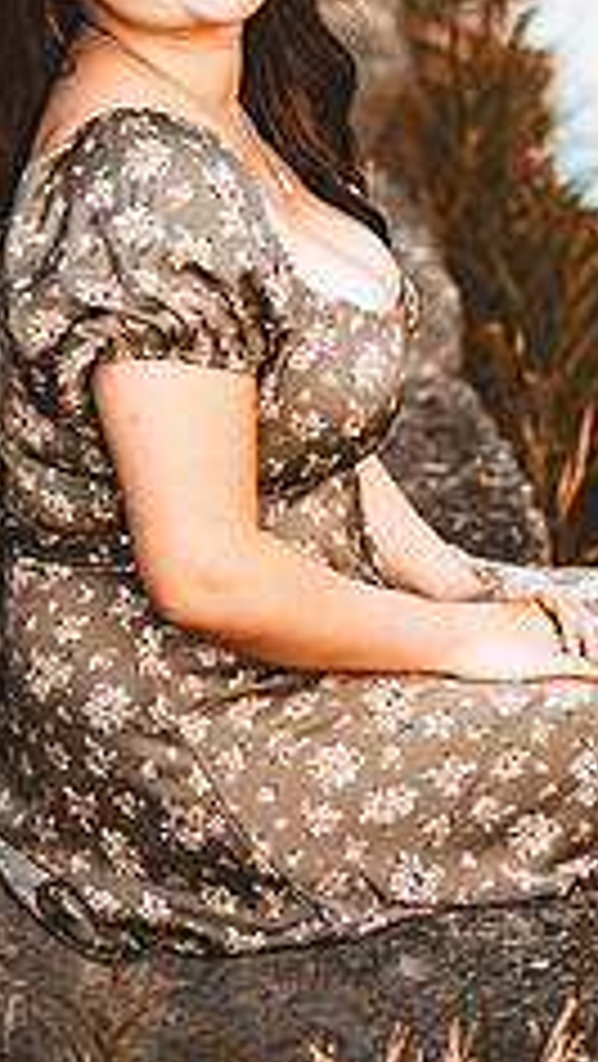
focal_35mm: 190
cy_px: 202
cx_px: 288
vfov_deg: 11.3
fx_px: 5348
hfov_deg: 6.4
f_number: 2.8
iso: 400
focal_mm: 95
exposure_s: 1/500
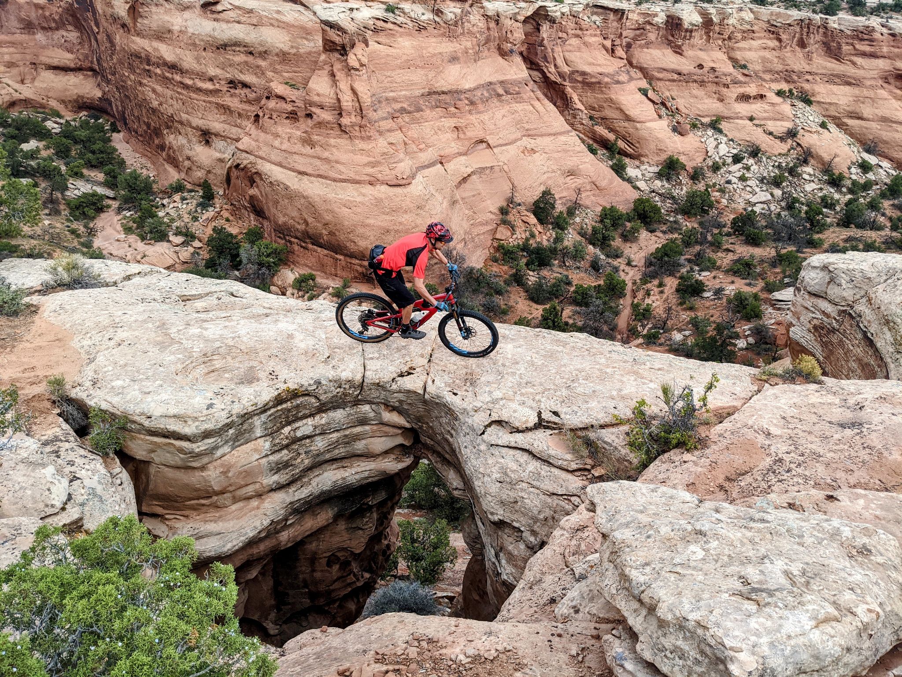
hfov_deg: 65.3
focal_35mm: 27
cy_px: 338
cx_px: 451
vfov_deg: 51.4
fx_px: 704
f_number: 1.73
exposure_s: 1/978
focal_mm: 4.38
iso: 64
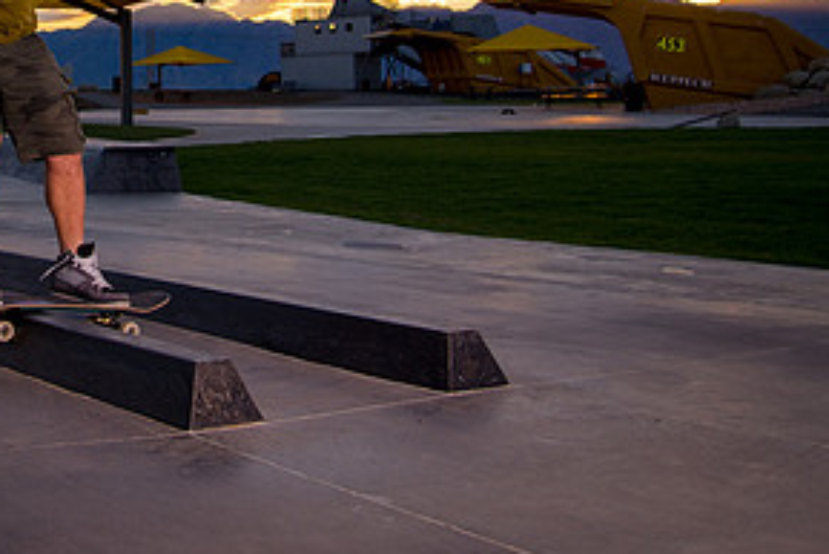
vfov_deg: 20.0
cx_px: 74
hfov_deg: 29.2
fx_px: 1521
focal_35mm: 66
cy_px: 5
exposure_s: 1/800
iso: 250
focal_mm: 27
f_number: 4
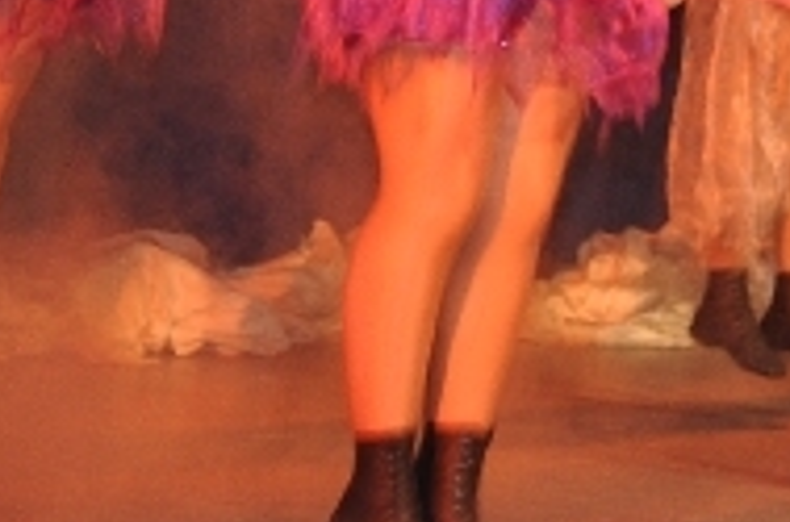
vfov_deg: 8.5
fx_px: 3483
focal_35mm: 159
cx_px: 1271
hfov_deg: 12.2
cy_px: -102
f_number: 5
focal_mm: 25
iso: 400
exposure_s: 1/60
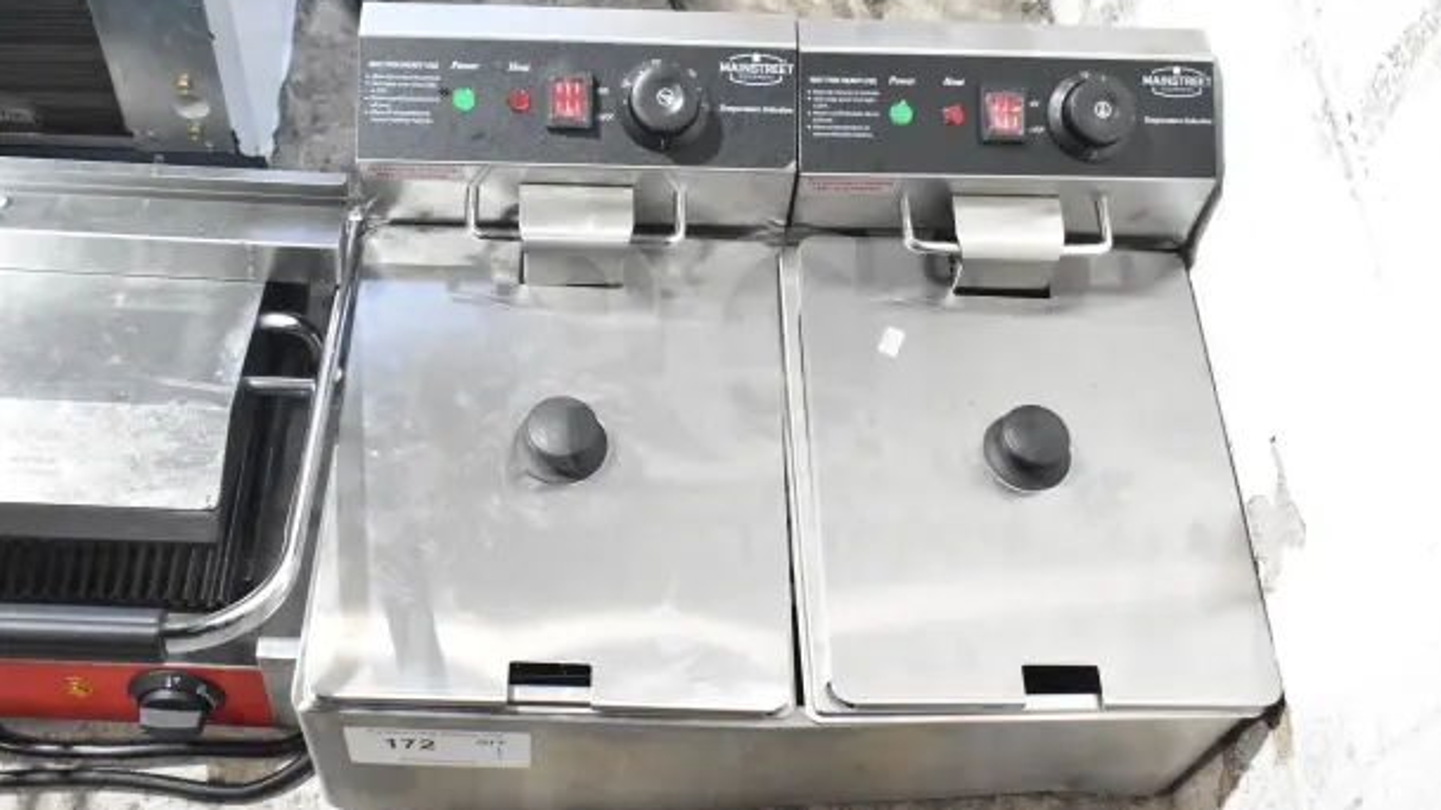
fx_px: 1567
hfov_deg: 49.4
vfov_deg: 29.0
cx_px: 720
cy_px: 418
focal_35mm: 41
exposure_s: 1/160
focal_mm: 26
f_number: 6.3
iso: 6400
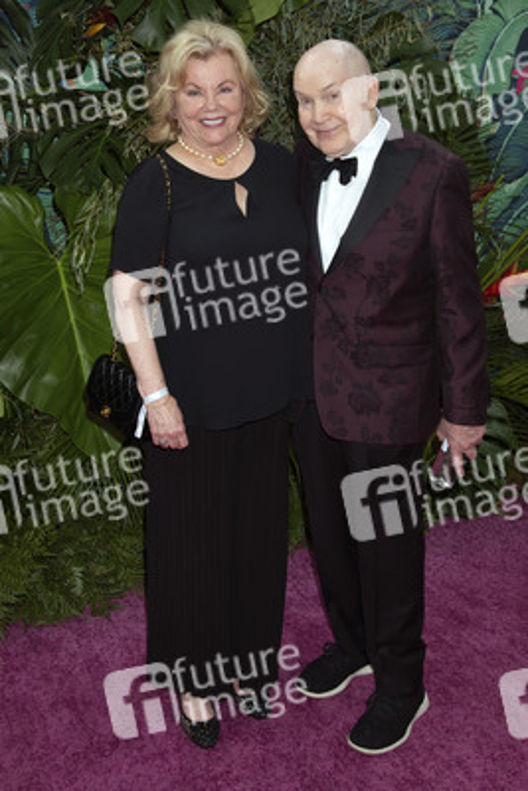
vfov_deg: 50.7
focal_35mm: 38
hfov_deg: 35.1
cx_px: 264
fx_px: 835
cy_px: 396
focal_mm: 38
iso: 320
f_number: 6.3
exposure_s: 1/200
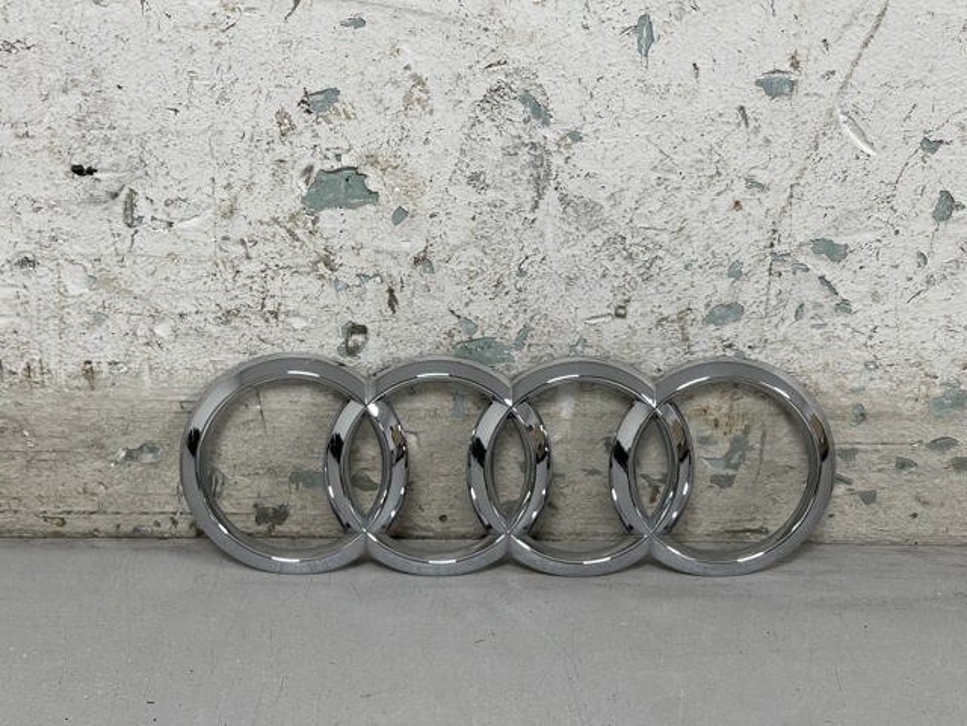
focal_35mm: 64
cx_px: 484
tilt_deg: -30.4
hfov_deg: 30.3
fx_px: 1788
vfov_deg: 22.9
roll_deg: +0.2
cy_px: 363
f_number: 2.2
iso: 160
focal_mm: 7.5
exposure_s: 1/100
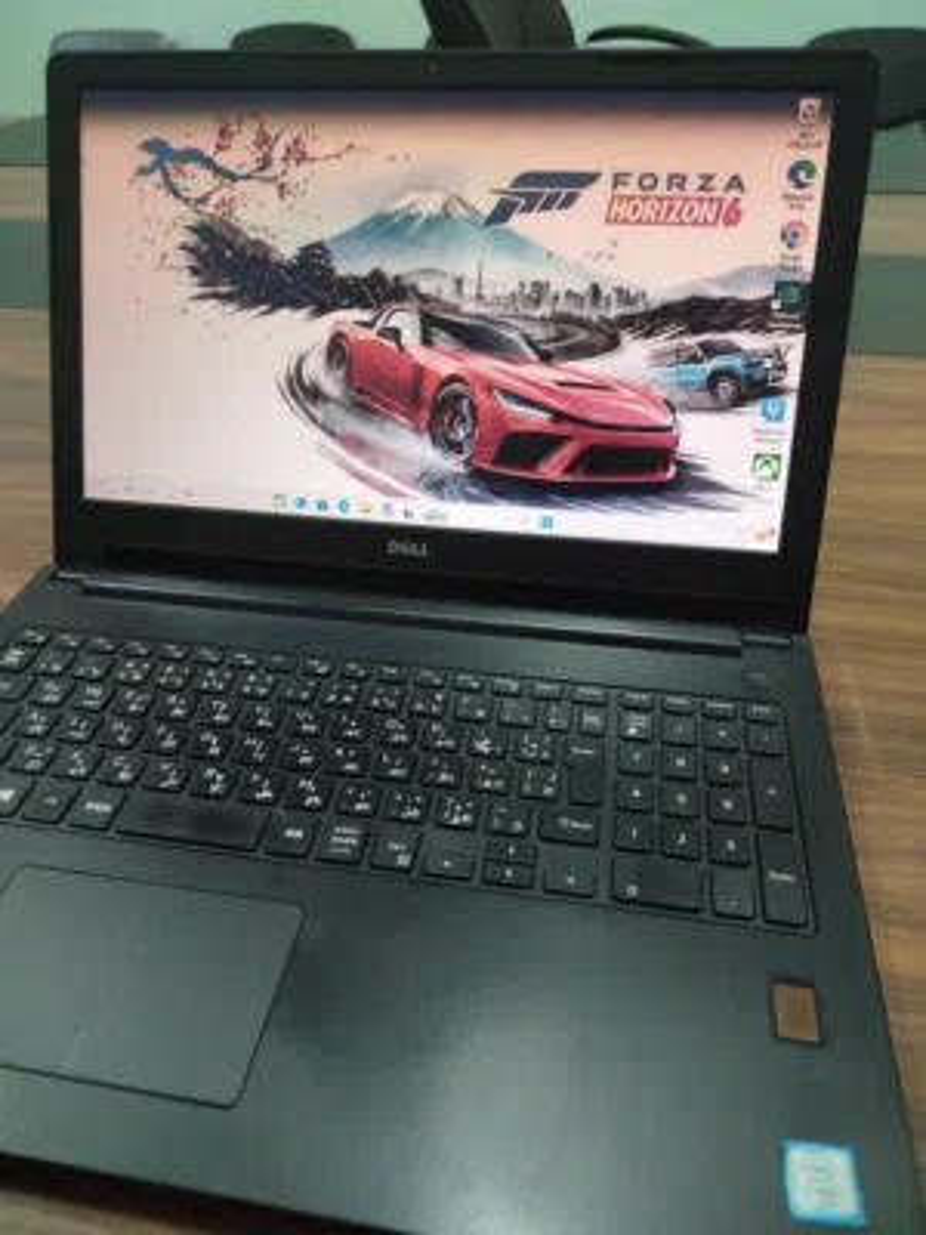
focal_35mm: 24
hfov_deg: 56.8
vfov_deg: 71.6
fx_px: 856
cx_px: 463
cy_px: 618
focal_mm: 5.31
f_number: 1.7
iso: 400
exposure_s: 1/33
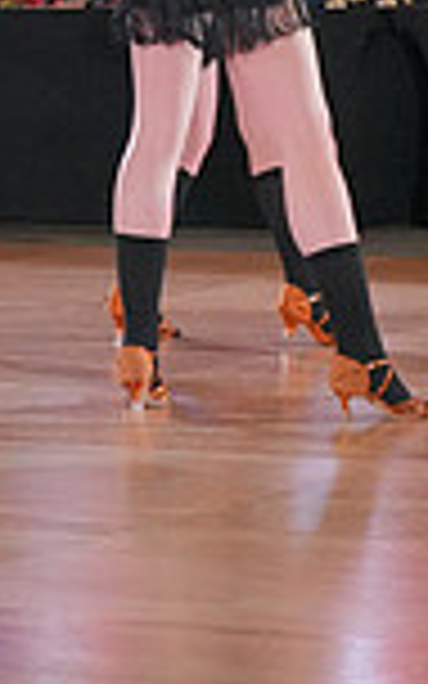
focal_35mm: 233
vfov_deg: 9.0
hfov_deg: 5.4
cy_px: 25
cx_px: -752
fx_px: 4348
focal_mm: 60
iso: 5000
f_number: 5.6
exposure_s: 1/400
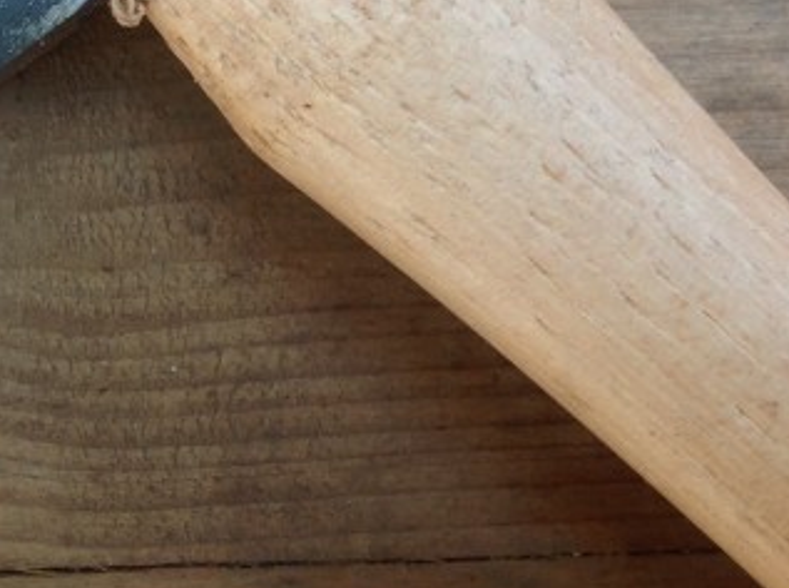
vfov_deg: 16.9
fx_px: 1910
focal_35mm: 84
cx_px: -57
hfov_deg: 22.2
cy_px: -71
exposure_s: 1/179
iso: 50
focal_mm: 4.28
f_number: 2.4
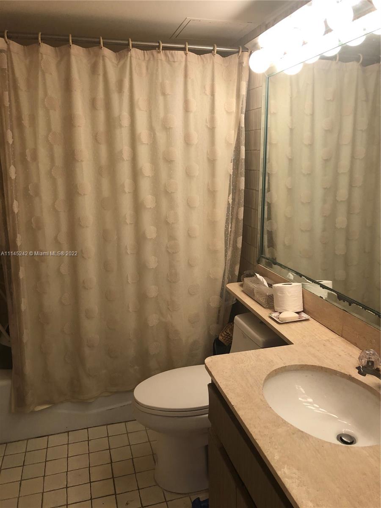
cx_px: 190
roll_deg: -0.1
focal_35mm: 28
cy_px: 254
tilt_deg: -12.5
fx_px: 411
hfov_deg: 49.7
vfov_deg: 63.4
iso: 32
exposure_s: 1/30
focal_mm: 3.99
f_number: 1.8
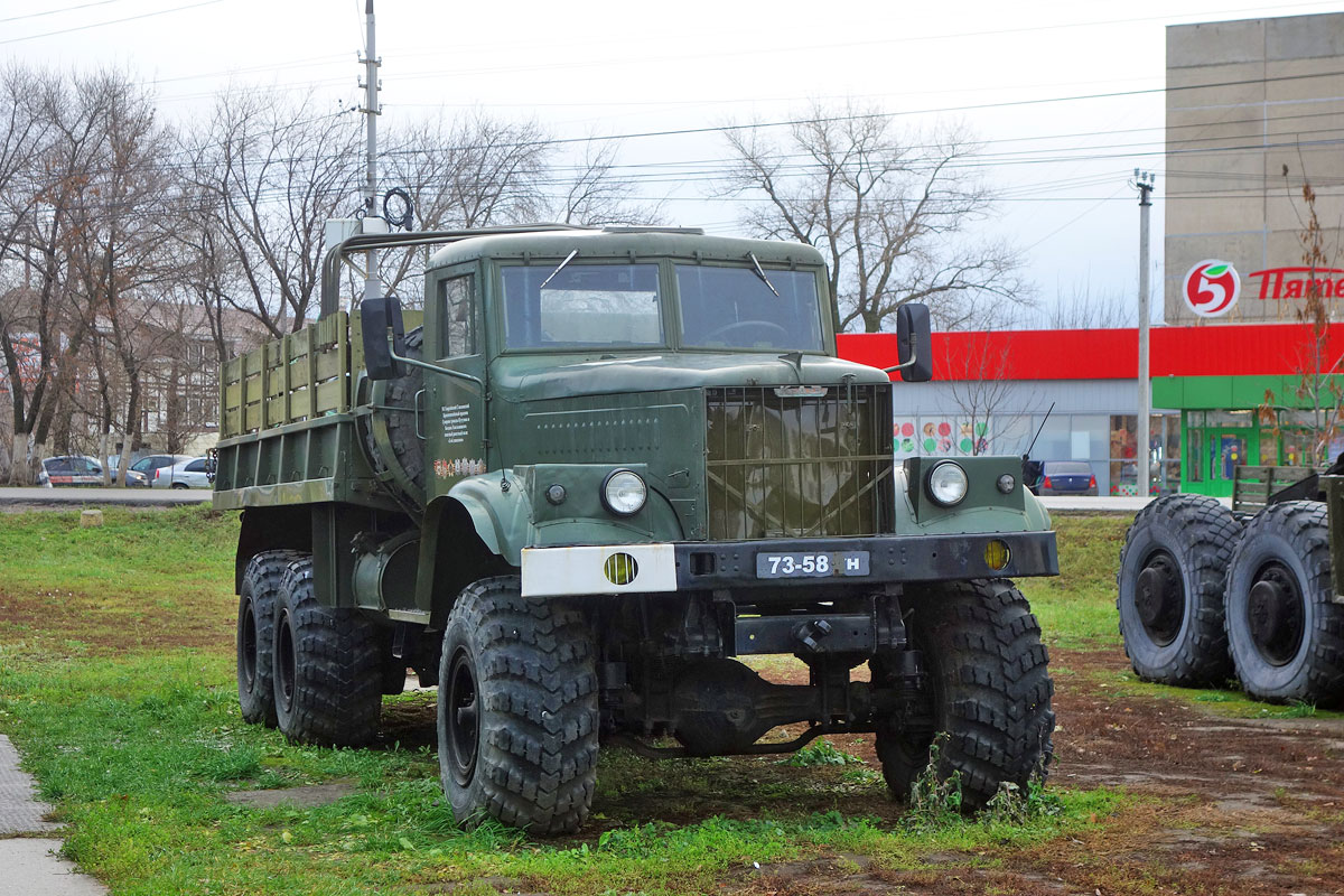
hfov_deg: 29.7
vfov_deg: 20.0
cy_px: 448
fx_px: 2538
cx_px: 672
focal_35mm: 68
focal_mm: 25.32
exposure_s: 1/80
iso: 125
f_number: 4
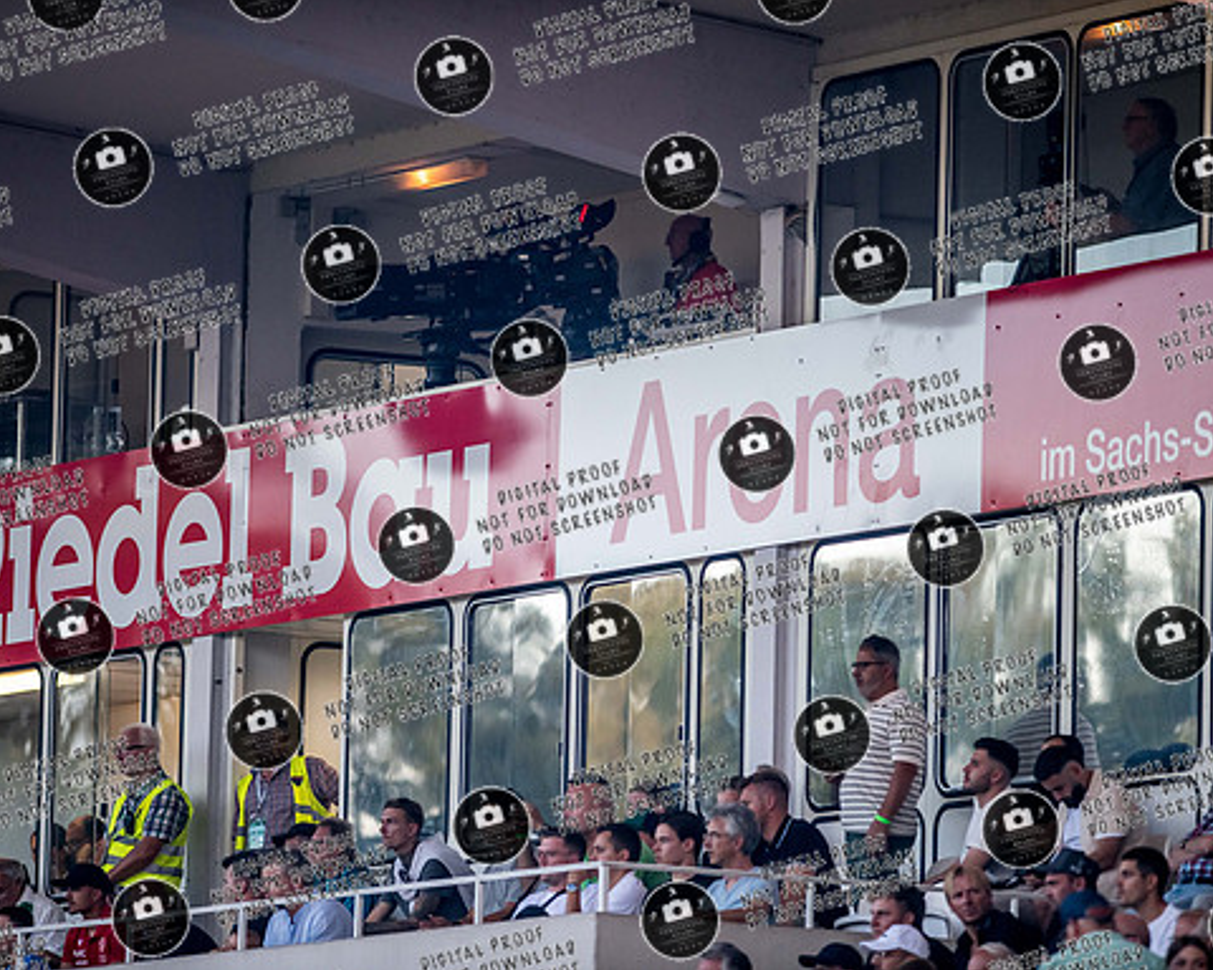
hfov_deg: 5.7
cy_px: 484
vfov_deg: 4.6
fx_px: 12206
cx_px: 581
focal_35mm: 340
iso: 1600
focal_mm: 300
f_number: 3.2
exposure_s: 1/1600
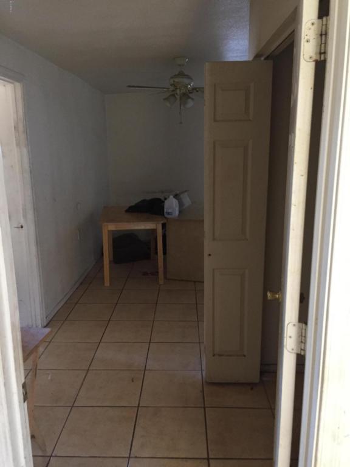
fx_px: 391
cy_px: 234
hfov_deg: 48.2
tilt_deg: -10.6
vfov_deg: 61.7
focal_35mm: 29
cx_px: 175
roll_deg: -0.5
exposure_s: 1/17
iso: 250
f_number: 2.2
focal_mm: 4.15
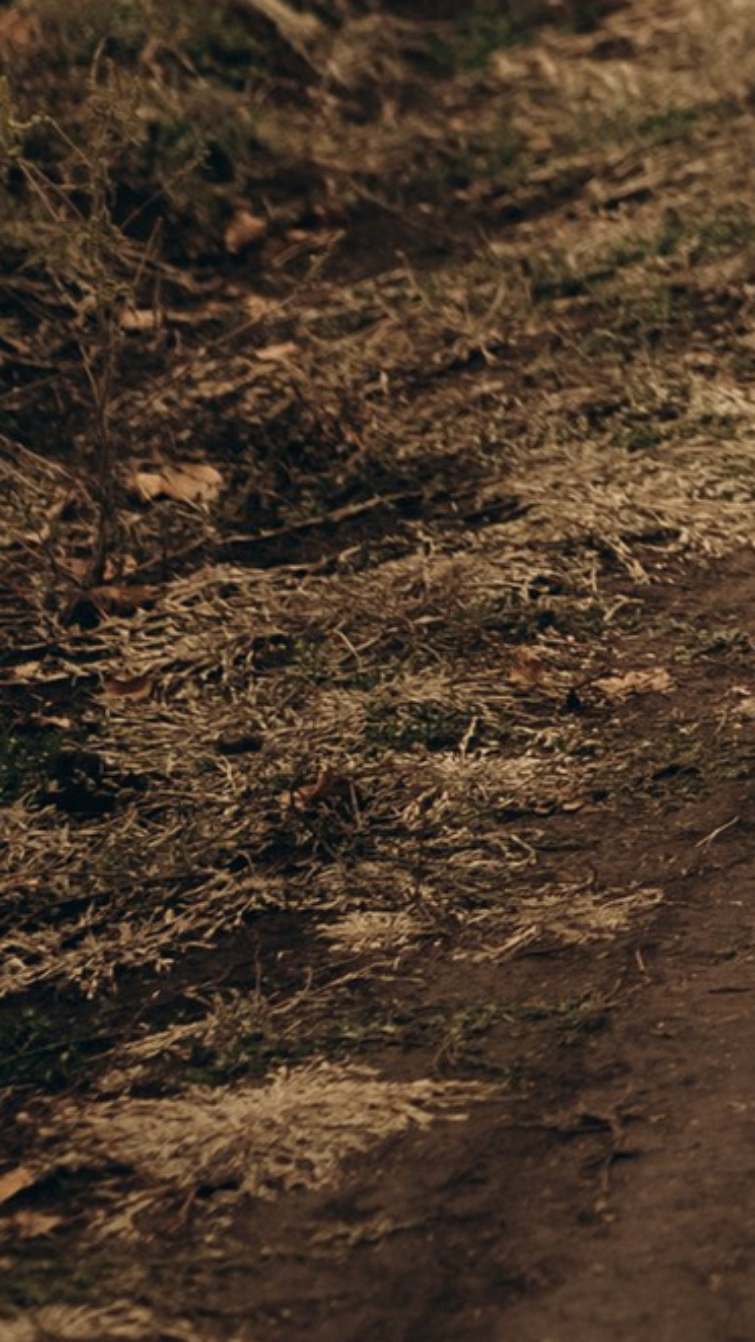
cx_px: 2391
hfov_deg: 3.9
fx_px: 10815
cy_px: -1256
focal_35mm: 304
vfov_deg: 6.9
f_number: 2.2
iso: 100
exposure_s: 1/2500
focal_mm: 50
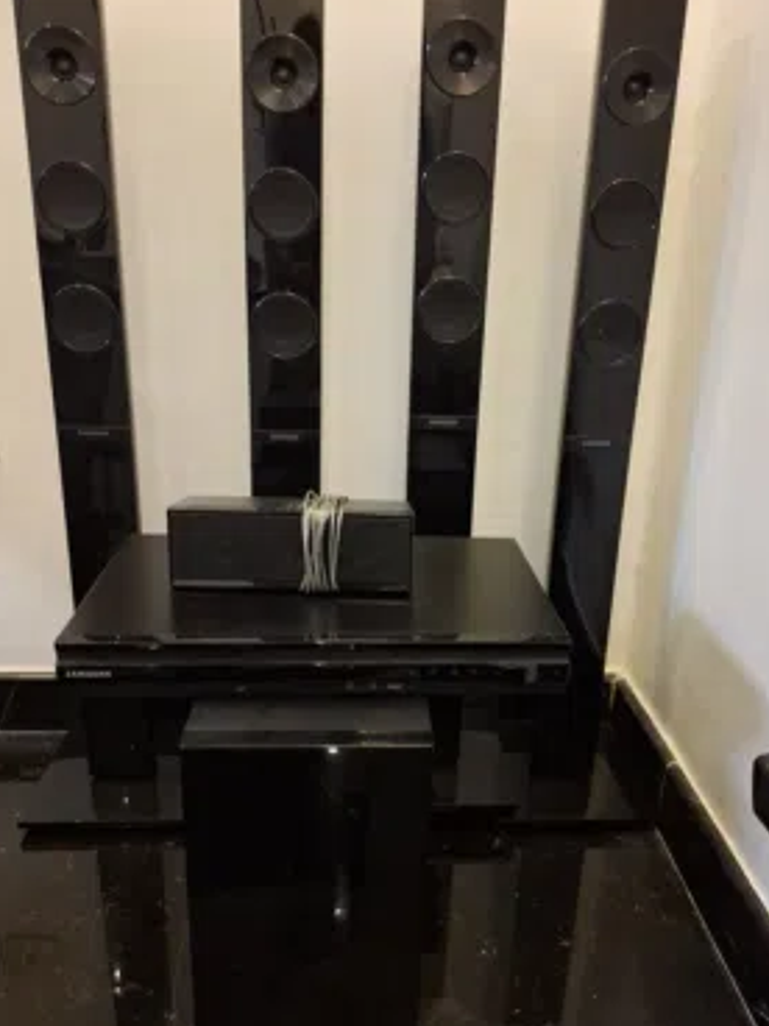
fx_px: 741
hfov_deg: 54.9
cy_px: 485
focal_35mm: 25
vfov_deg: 69.3
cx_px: 404
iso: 320
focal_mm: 5.54
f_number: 1.8
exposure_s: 1/33
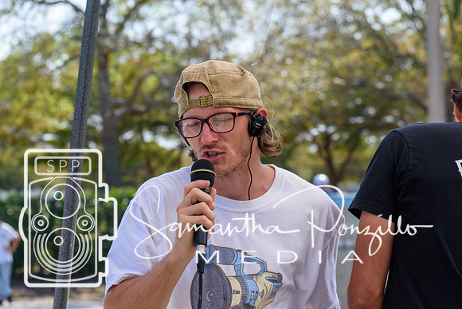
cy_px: 154
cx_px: 231
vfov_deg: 10.8
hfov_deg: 16.1
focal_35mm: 128
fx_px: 1637
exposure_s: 1/640
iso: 200
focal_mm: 85
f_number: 6.3
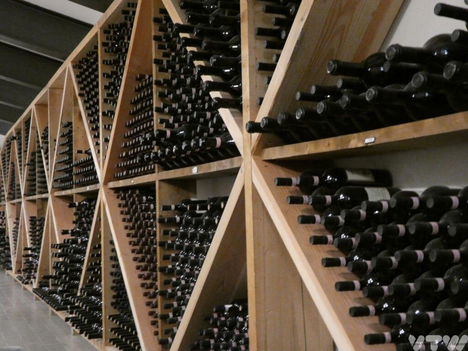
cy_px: 176
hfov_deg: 39.7
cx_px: 234
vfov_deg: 30.3
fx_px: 649
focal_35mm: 48
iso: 1600
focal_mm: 8.6
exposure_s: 1/15
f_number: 3.8
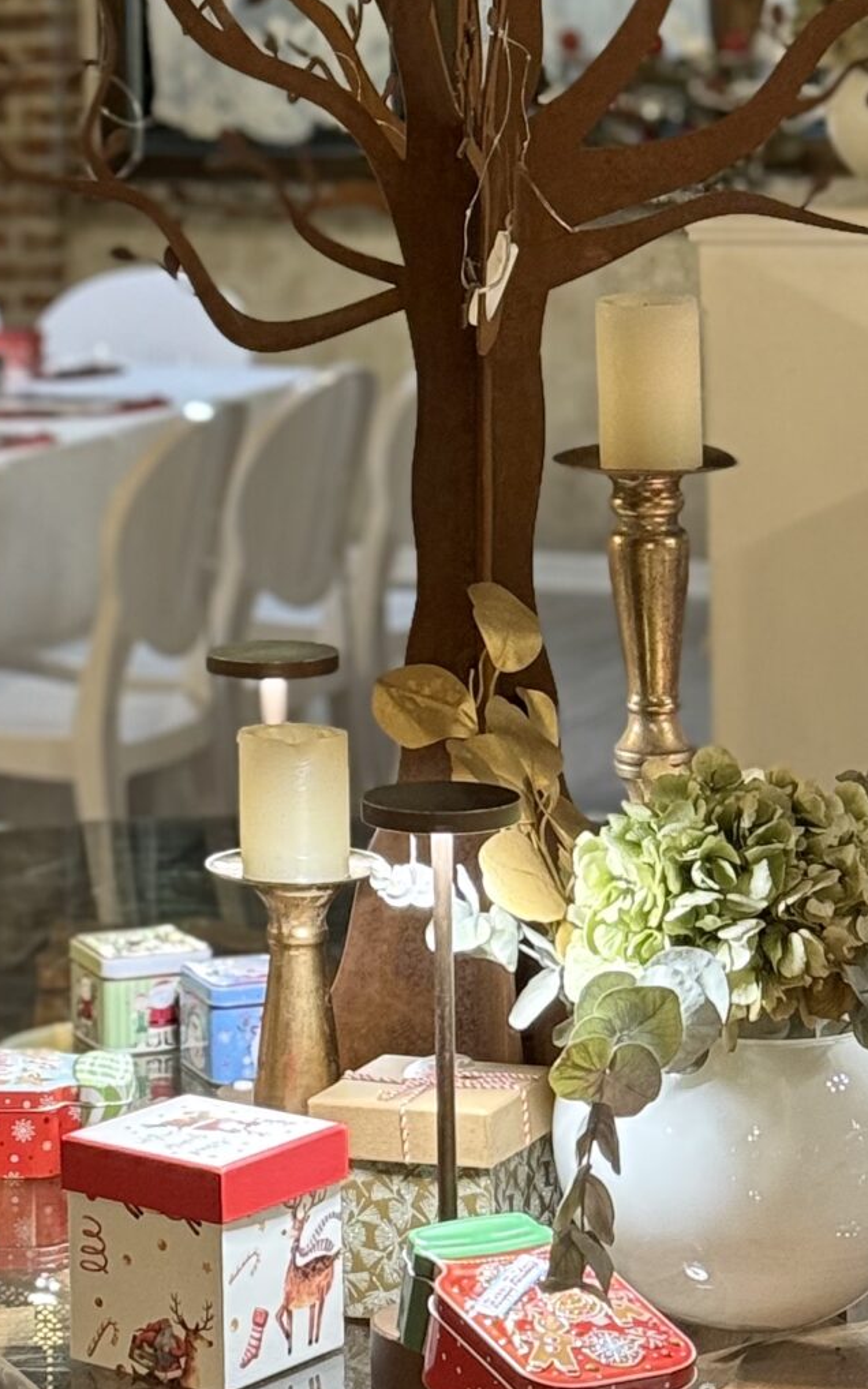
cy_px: 202
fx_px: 4846
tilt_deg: -3.3
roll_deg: +1.1
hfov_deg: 10.1
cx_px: -16
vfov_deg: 16.2
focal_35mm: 128
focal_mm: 6.76
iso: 250
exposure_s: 1/33
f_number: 1.78
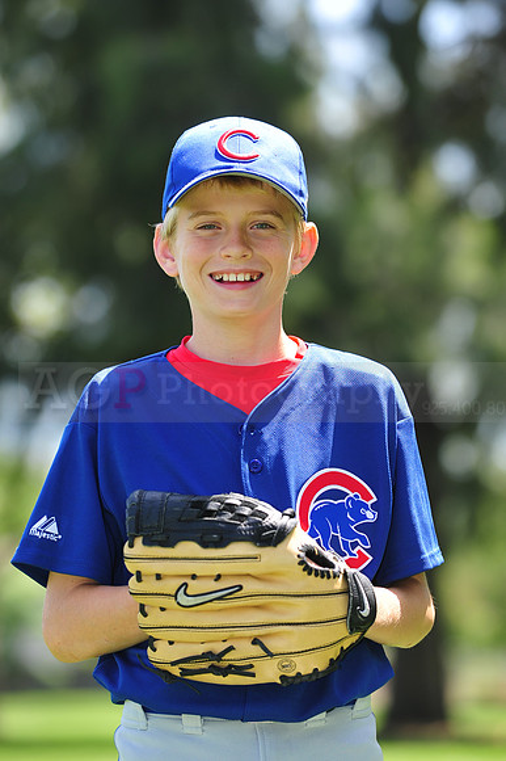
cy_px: 380
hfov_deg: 6.9
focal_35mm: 200
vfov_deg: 10.3
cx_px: 253
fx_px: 4221
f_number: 5.6
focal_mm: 200
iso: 200
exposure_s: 1/250
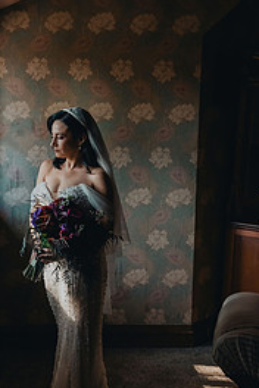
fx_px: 626
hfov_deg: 23.3
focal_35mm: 58
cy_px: 234
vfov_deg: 34.4
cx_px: 87
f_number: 2.8
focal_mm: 34
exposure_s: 1/2000
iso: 1250
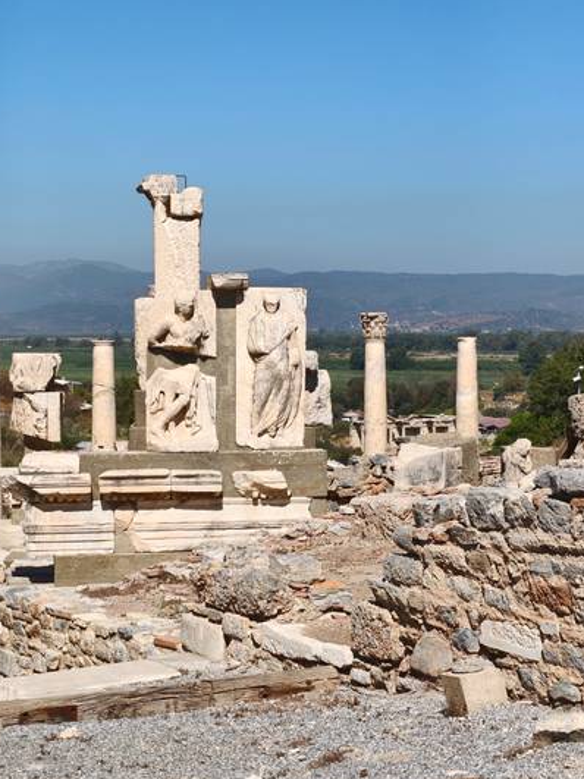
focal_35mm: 88
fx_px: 1980
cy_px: 370
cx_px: 282
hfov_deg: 16.8
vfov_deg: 22.3
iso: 80
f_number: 2.6
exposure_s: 1/942
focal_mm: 13.85
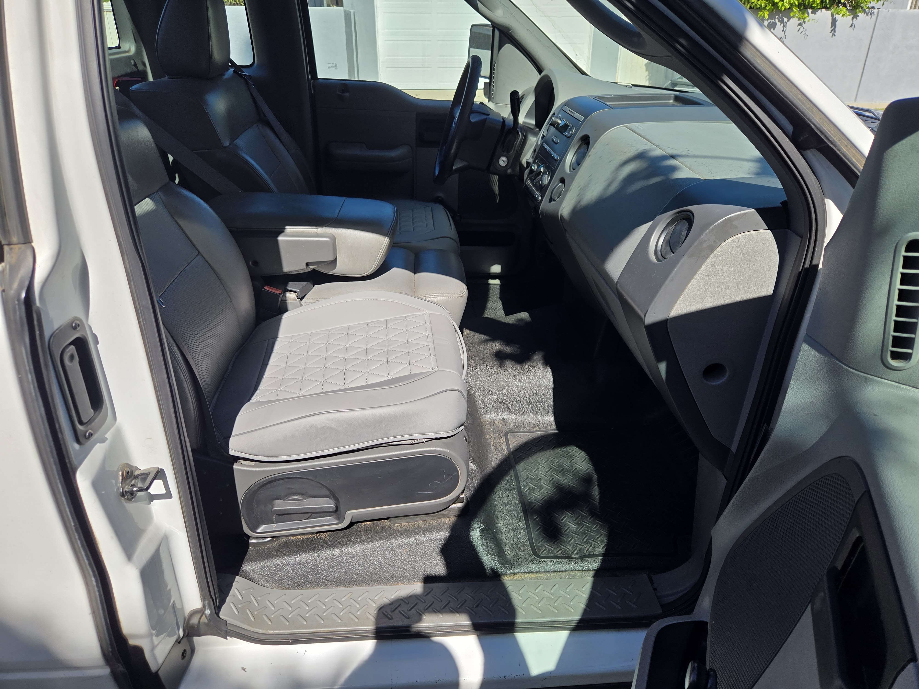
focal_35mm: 23
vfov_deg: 58.9
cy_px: 344
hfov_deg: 73.9
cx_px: 460
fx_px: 611
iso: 25
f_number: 1.8
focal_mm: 5.4
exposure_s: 1/1593
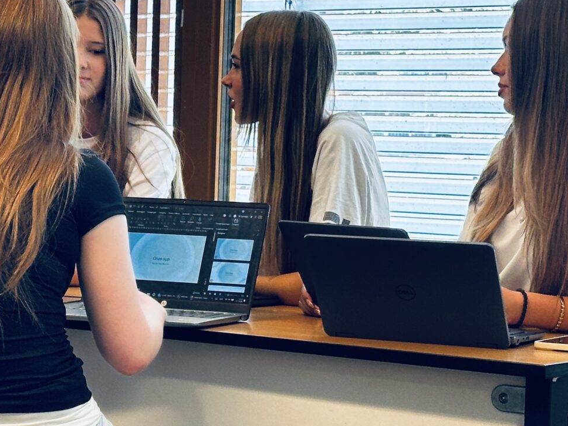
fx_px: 2084
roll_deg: -1.4
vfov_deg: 11.7
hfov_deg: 15.4
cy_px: 251
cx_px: 79
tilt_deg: -2.9
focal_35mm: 127
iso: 80
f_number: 1.78
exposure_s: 1/100
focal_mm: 6.86
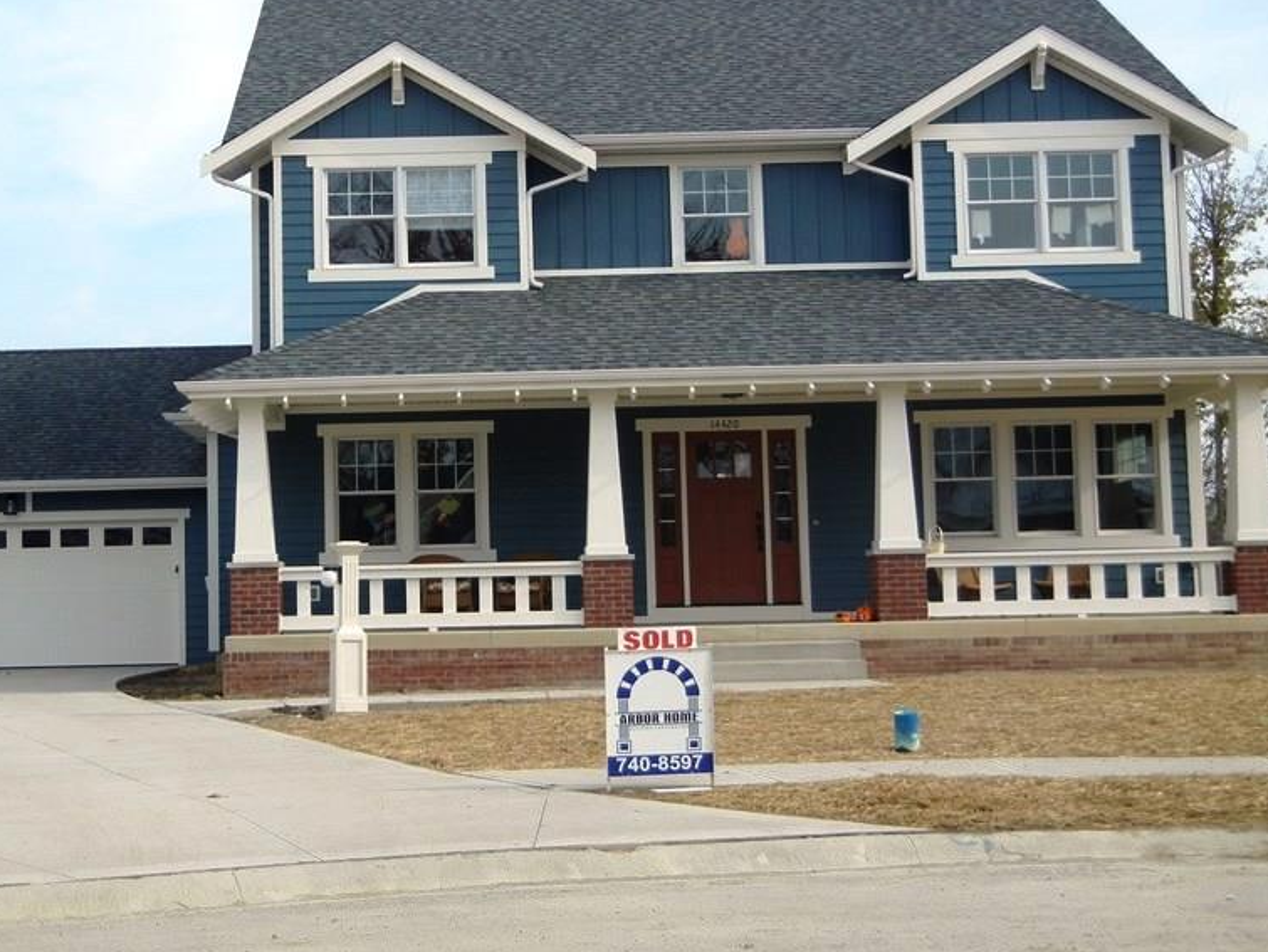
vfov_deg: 24.0
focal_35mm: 61
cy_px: 393
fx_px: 2236
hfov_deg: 31.4
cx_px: 420
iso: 160
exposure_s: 1/280
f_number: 7.6
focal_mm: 8.1
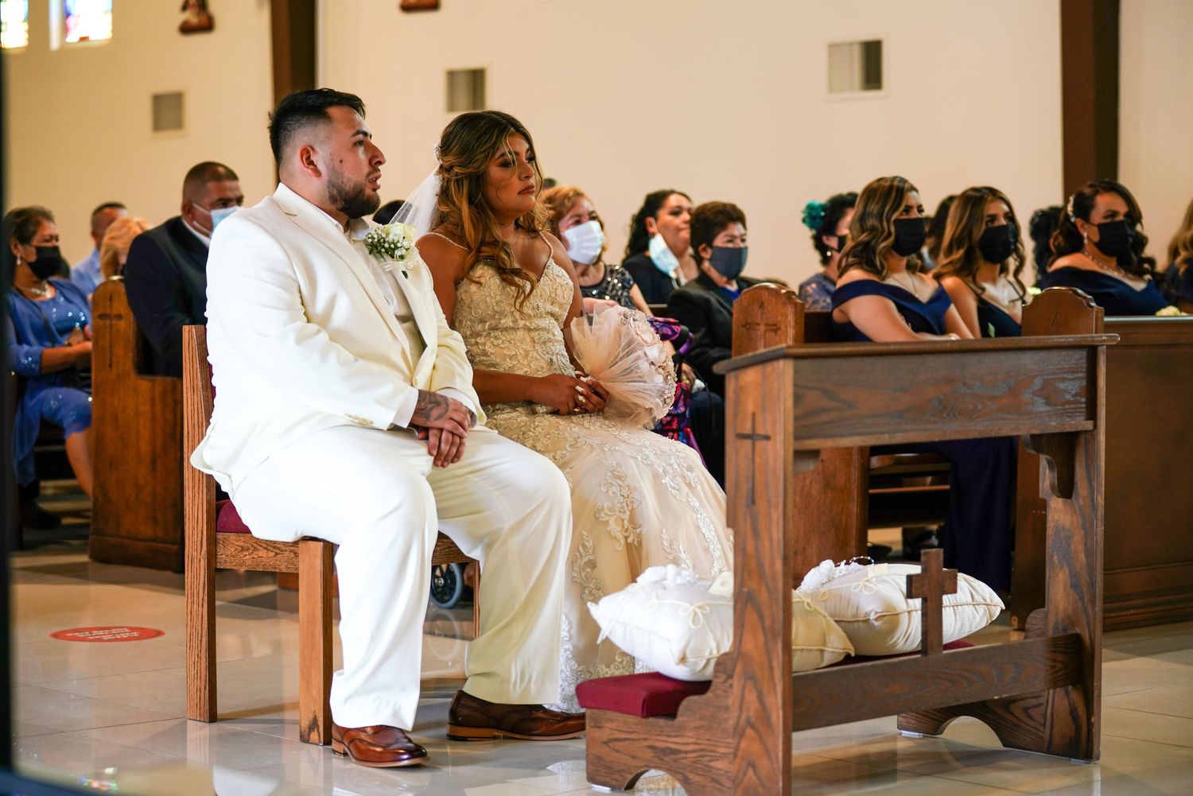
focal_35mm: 83
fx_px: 2751
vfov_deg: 16.5
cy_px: 398
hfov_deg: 24.5
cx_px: 596
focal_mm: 83
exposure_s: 1/100
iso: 500
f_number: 2.8
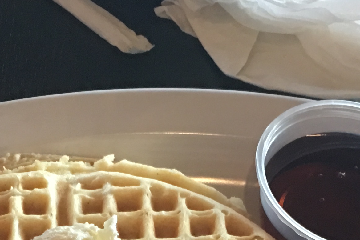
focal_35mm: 104
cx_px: 198
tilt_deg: -59.7
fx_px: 1040
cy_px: 435
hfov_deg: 19.6
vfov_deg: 12.1
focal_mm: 4.15
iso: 100
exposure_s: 1/15
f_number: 2.2
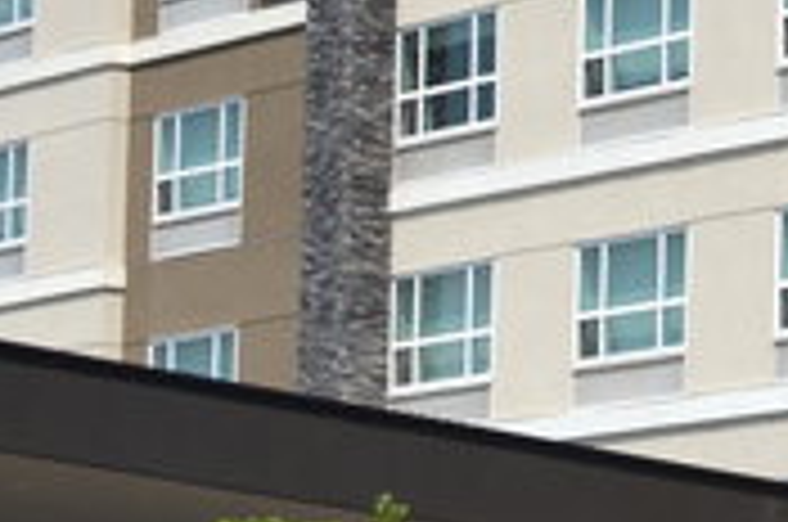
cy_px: 459
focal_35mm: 240
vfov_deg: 5.7
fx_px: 5250
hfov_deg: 8.2
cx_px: 1567
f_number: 8
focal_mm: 35
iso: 110
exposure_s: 1/250
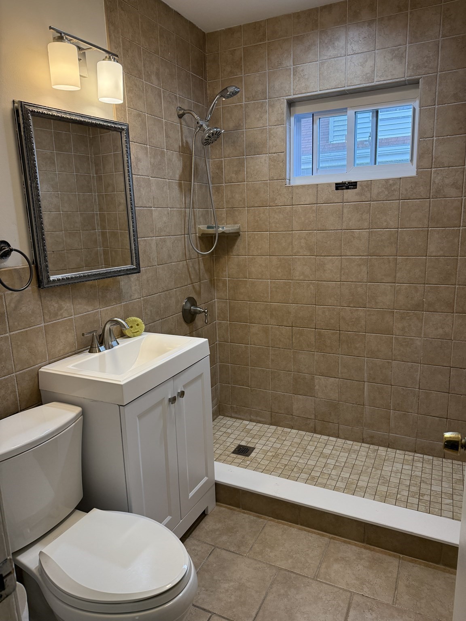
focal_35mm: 24
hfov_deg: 56.8
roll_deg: +1.4
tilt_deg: -12.3
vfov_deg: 71.6
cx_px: 233
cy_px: 310
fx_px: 431
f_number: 1.78
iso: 200
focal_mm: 6.76
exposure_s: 1/167
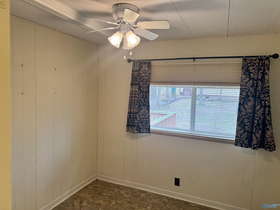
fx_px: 194
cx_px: 140
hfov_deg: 71.6
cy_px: 105
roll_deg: -2.1
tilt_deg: -3.5
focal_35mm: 24
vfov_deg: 56.8
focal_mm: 6.76
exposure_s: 1/120
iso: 125
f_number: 1.78
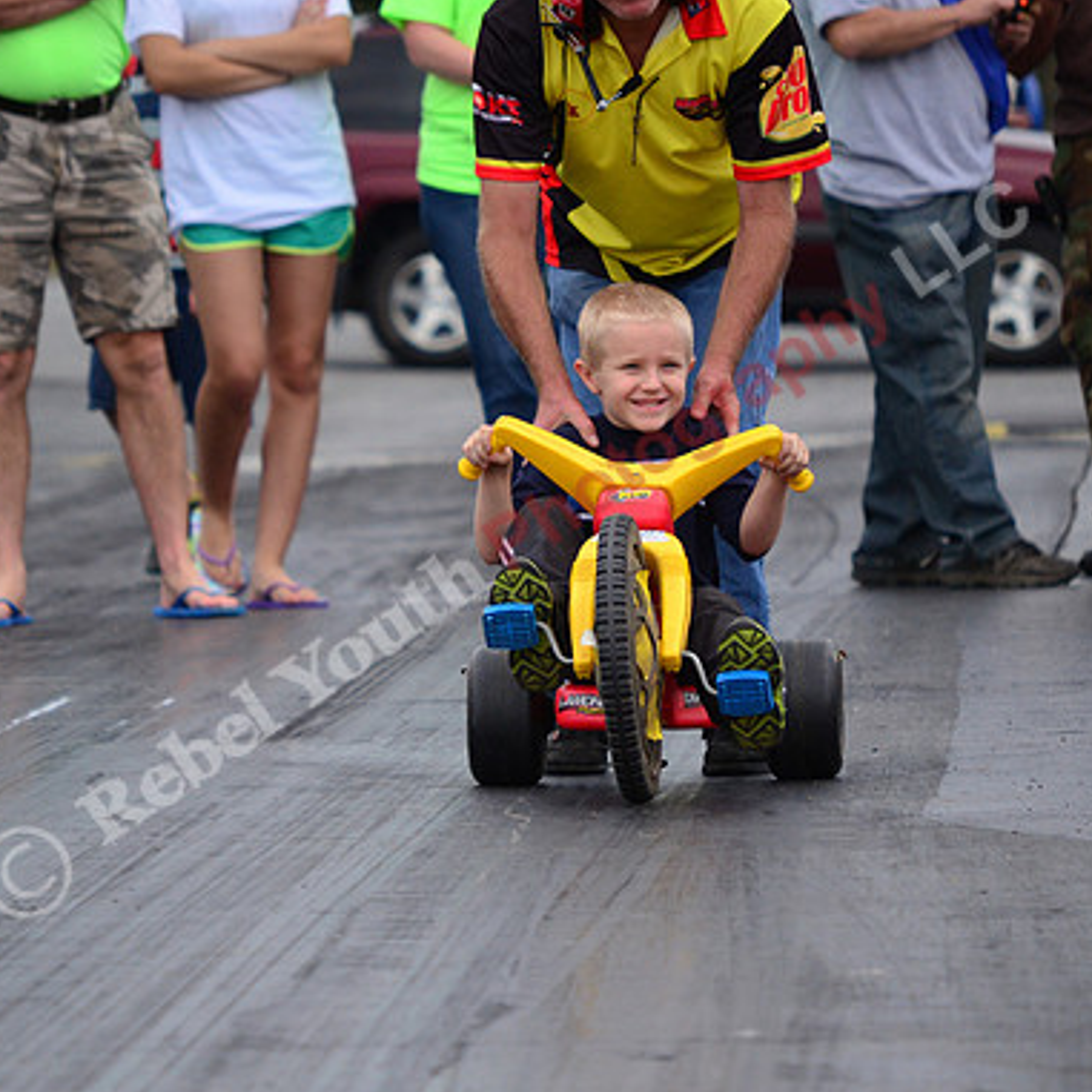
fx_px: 13812
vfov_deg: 4.5
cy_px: 547
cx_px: 536
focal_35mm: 387
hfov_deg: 4.5
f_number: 5.6
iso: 1000
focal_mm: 200
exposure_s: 1/2000
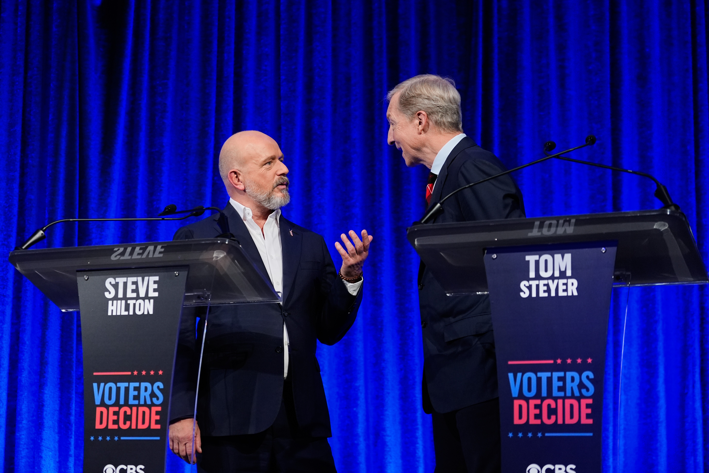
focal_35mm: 70
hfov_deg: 28.8
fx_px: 1379
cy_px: 236
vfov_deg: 19.5
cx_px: 354
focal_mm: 70
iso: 2500
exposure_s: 1/500
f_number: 3.2
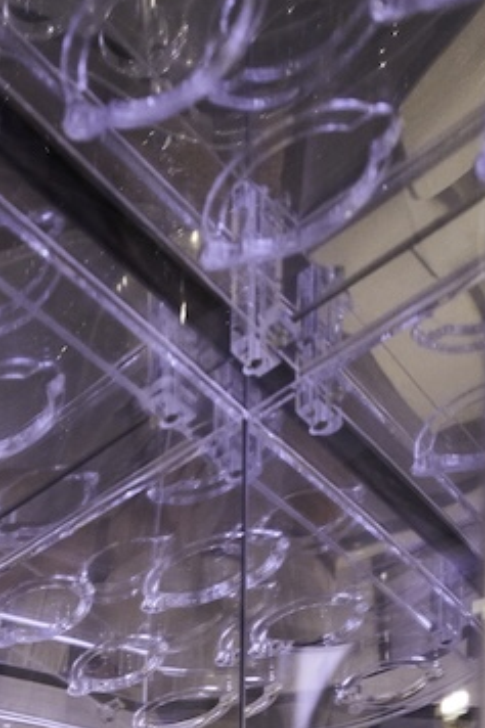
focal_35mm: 59
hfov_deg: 17.2
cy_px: 1515
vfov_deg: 18.4
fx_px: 1193
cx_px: -467
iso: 1250
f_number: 2.8
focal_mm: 14
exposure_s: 1/60
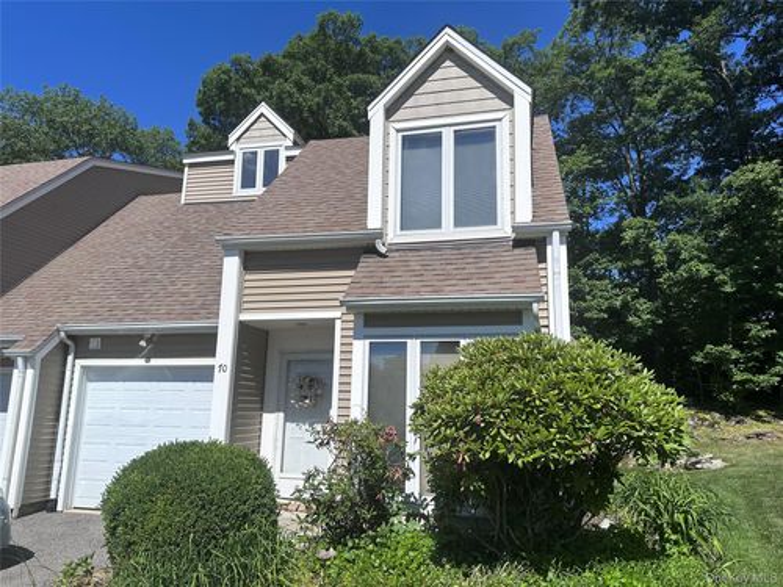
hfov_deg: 71.6
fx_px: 543
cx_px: 392
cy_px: 294
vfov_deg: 56.8
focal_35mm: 24
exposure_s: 1/7042
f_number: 1.78
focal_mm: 6.86
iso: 80
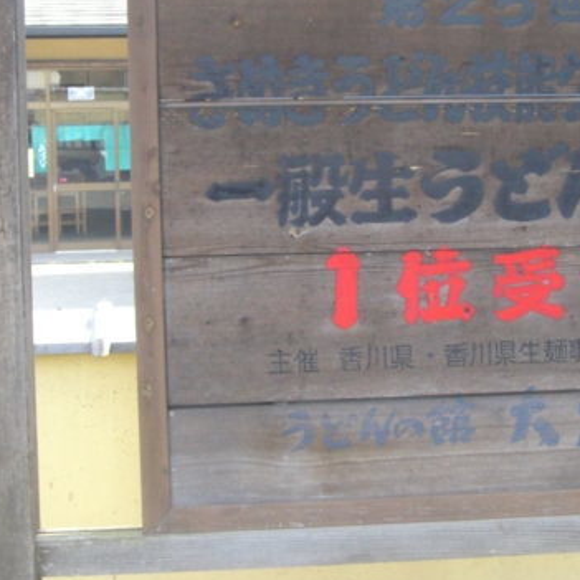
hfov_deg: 20.8
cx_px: 416
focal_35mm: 83
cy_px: 220
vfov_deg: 20.8
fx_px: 1573
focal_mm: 9
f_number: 3.3
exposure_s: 1/125
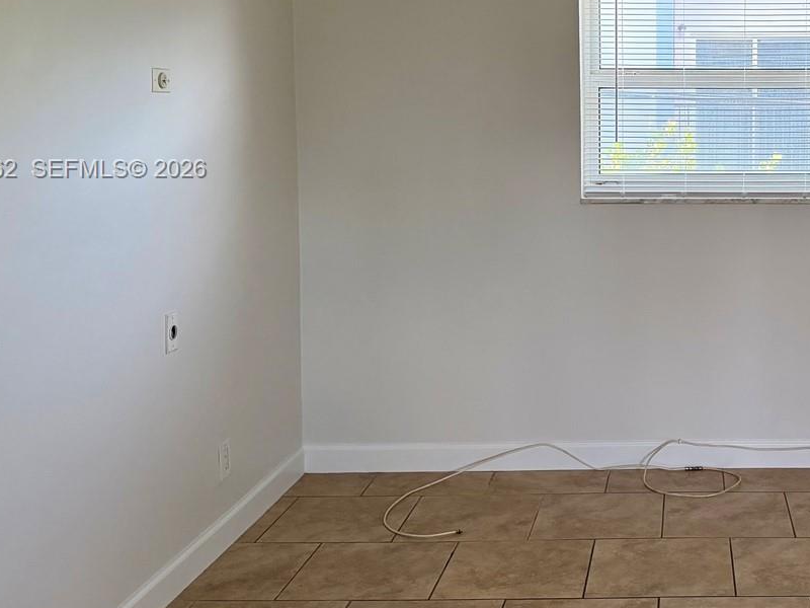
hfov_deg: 37.5
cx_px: 701
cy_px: 170
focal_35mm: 48
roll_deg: -0.1
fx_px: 1123
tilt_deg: -3.4
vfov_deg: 29.9
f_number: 1.78
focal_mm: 6.76
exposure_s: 1/189
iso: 200
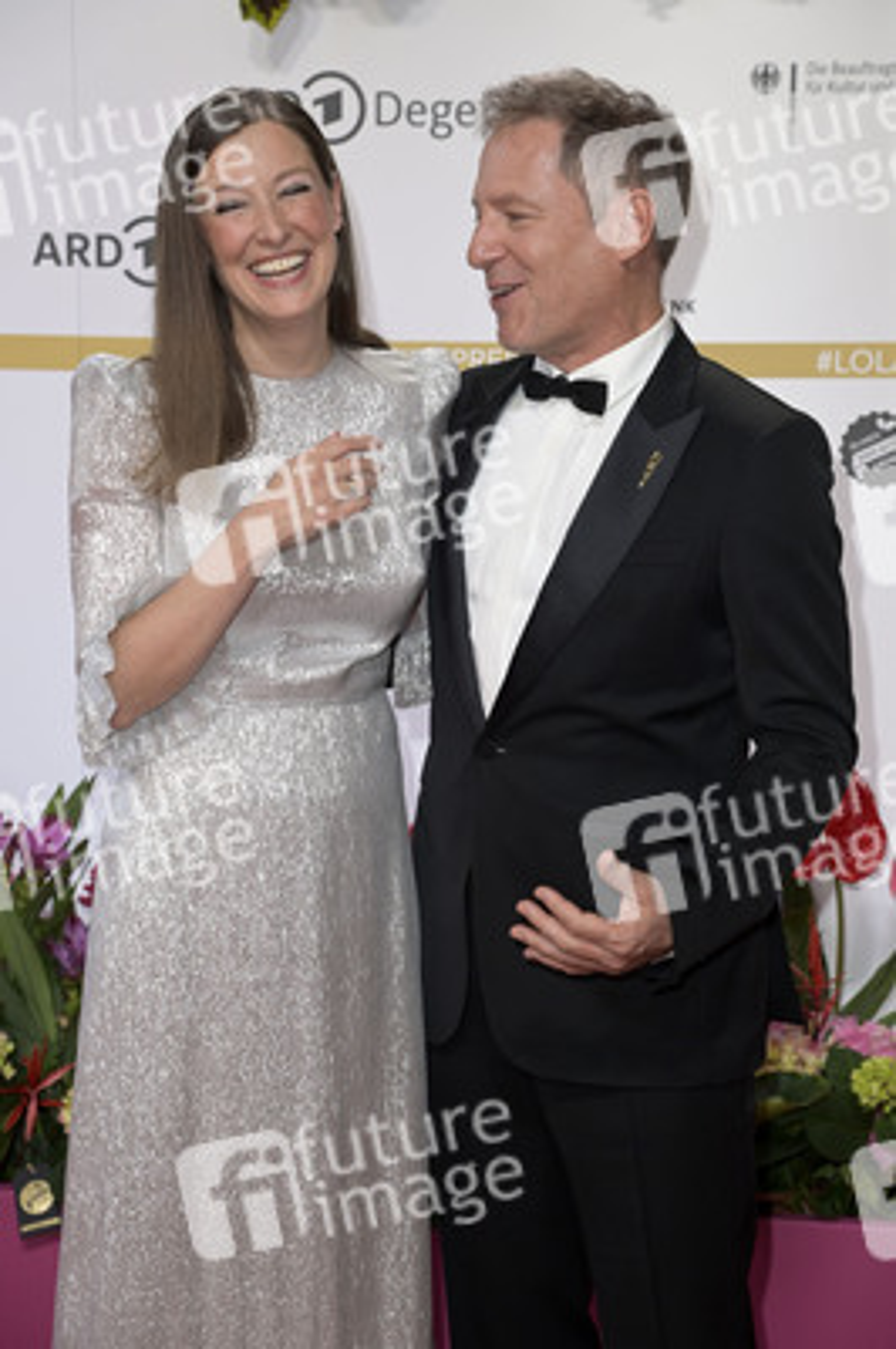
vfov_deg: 23.9
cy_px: 674
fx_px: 3179
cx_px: 448
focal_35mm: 85
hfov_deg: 16.0
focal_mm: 85
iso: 640
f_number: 5.6
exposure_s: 1/250
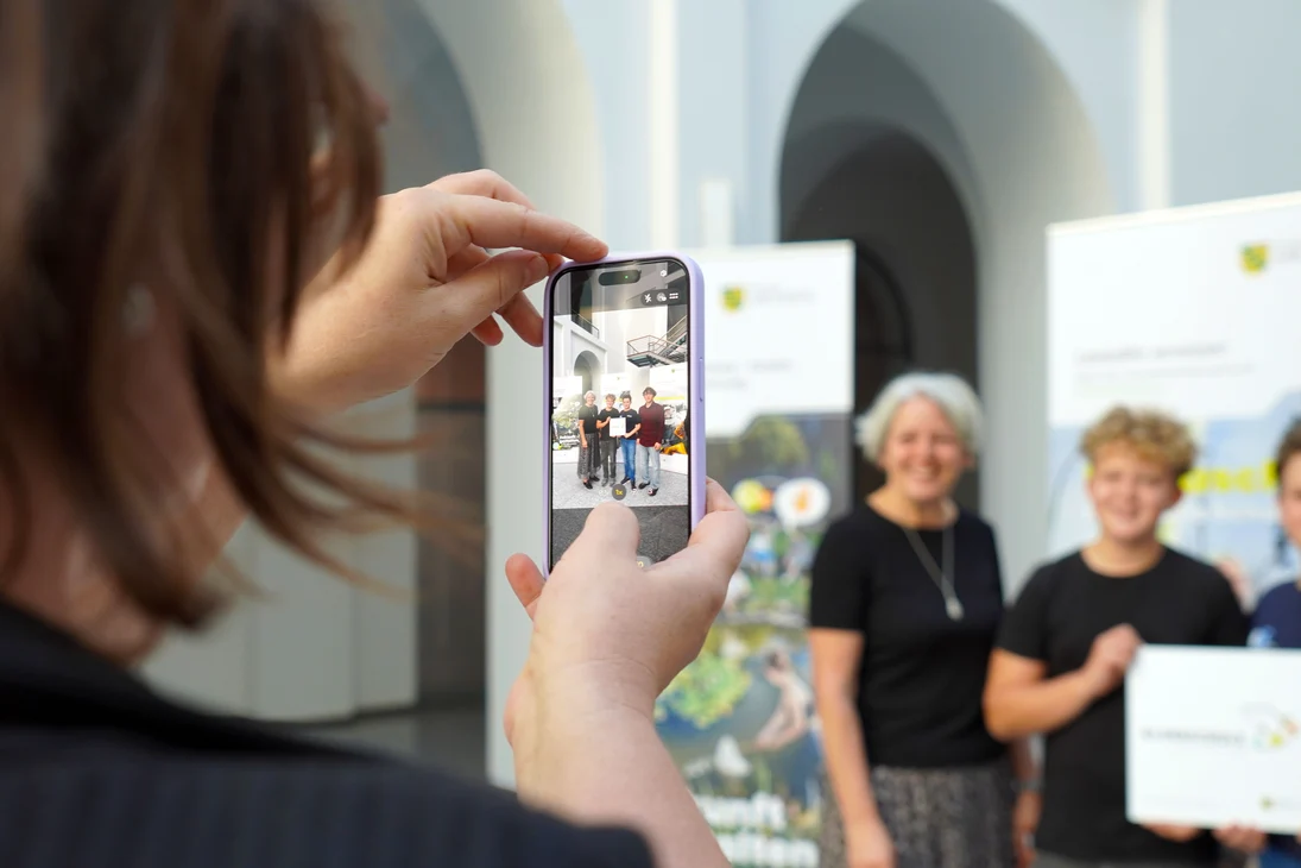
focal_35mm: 44
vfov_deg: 30.8
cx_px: 650
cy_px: 434
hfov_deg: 45.0
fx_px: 1572
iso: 320
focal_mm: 29
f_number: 4
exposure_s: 1/160
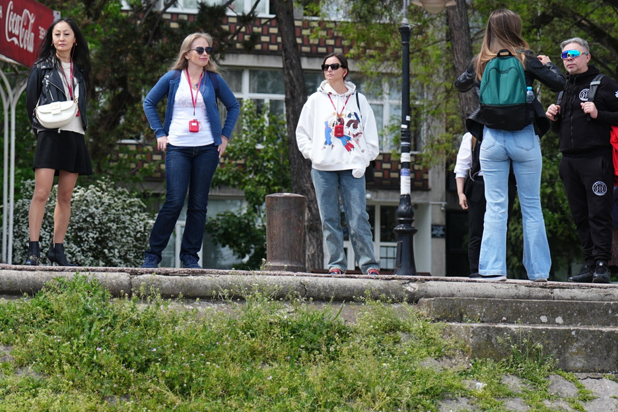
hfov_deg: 14.0
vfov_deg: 9.5
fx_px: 2489
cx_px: 79
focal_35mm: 145
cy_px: 138
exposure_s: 1/1250
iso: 160
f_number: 2.8
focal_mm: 53
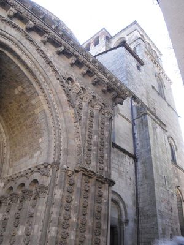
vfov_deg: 55.4
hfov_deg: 42.9
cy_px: 122
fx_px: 234
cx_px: 92
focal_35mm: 33
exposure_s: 1/200
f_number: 2.8
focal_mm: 5.58
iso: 100
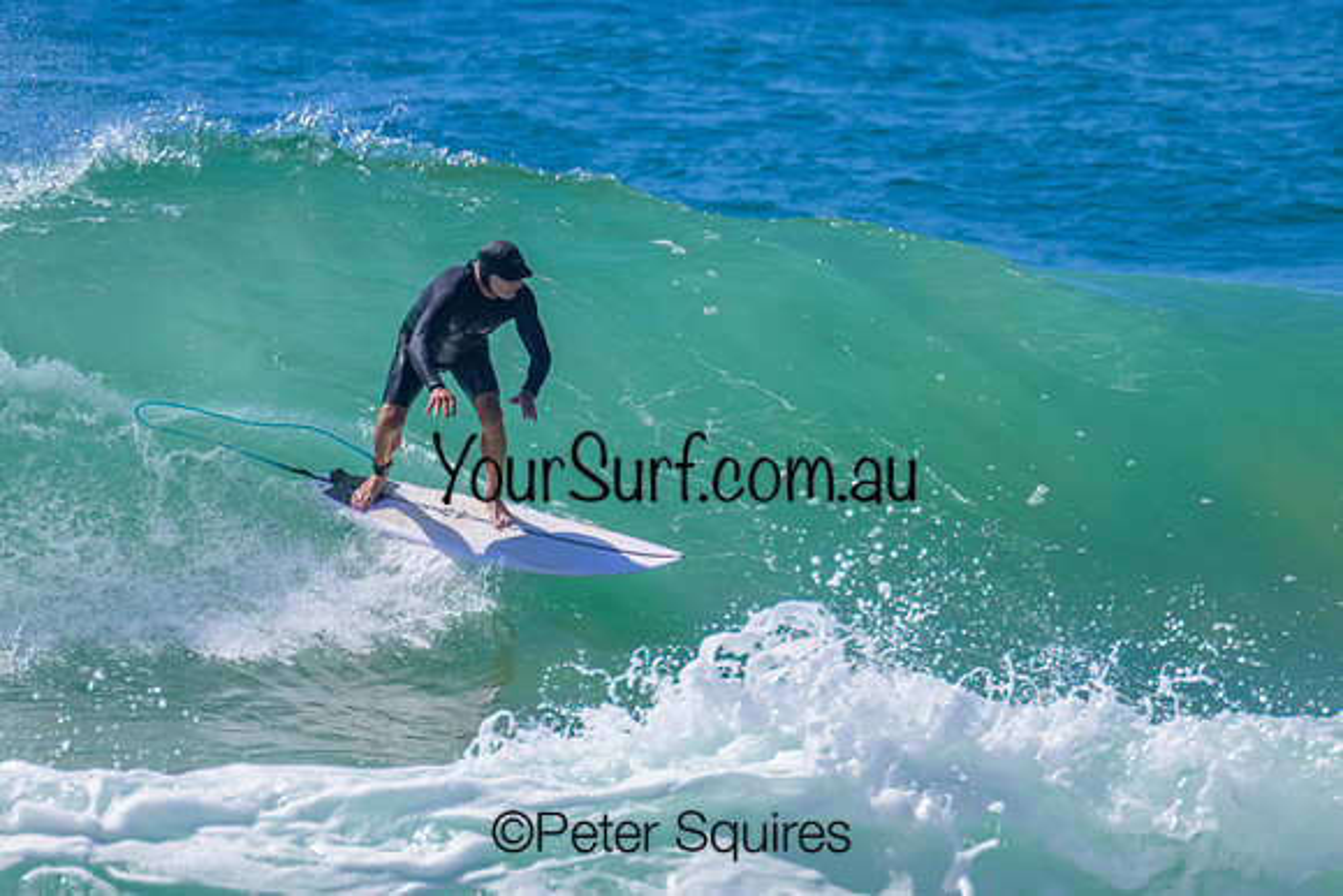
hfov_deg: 1.9
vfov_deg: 1.3
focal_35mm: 1099
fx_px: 41006
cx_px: 520
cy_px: 361
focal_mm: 800
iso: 800
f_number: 11
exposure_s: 1/2000
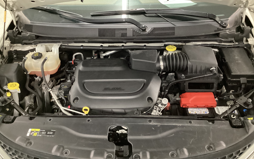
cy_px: 64
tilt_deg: -32.1
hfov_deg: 58.1
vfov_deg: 38.2
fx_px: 228
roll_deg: +1.6
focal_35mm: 33
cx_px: 127
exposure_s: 1/24
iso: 800
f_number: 2.4
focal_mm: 3.3
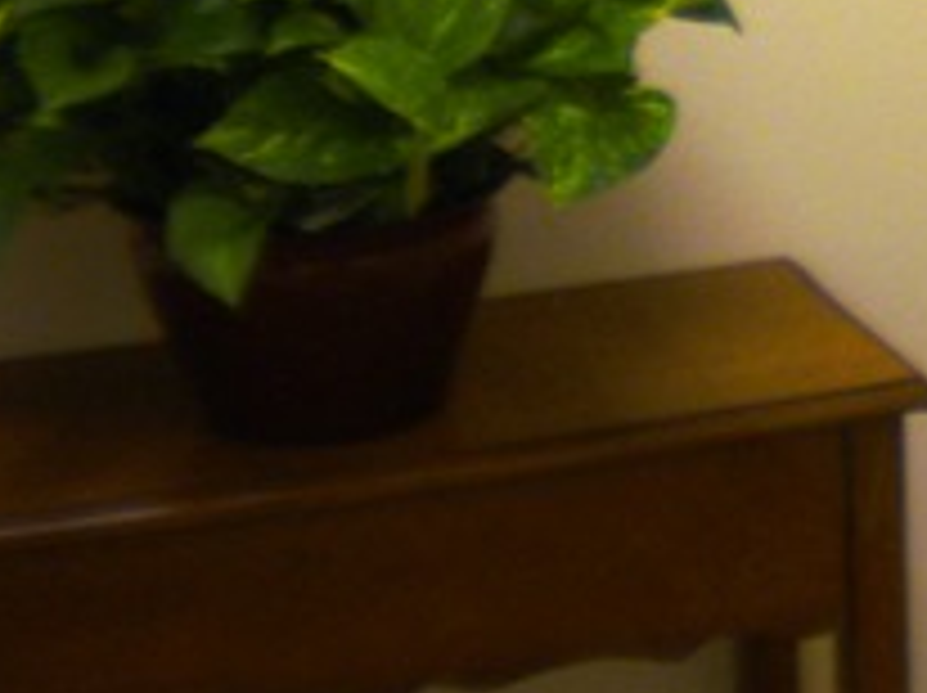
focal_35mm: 109
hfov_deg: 16.8
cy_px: -279
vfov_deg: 13.0
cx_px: 1274
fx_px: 2916
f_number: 3.1
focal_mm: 6.3
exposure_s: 1/62.1
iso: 151
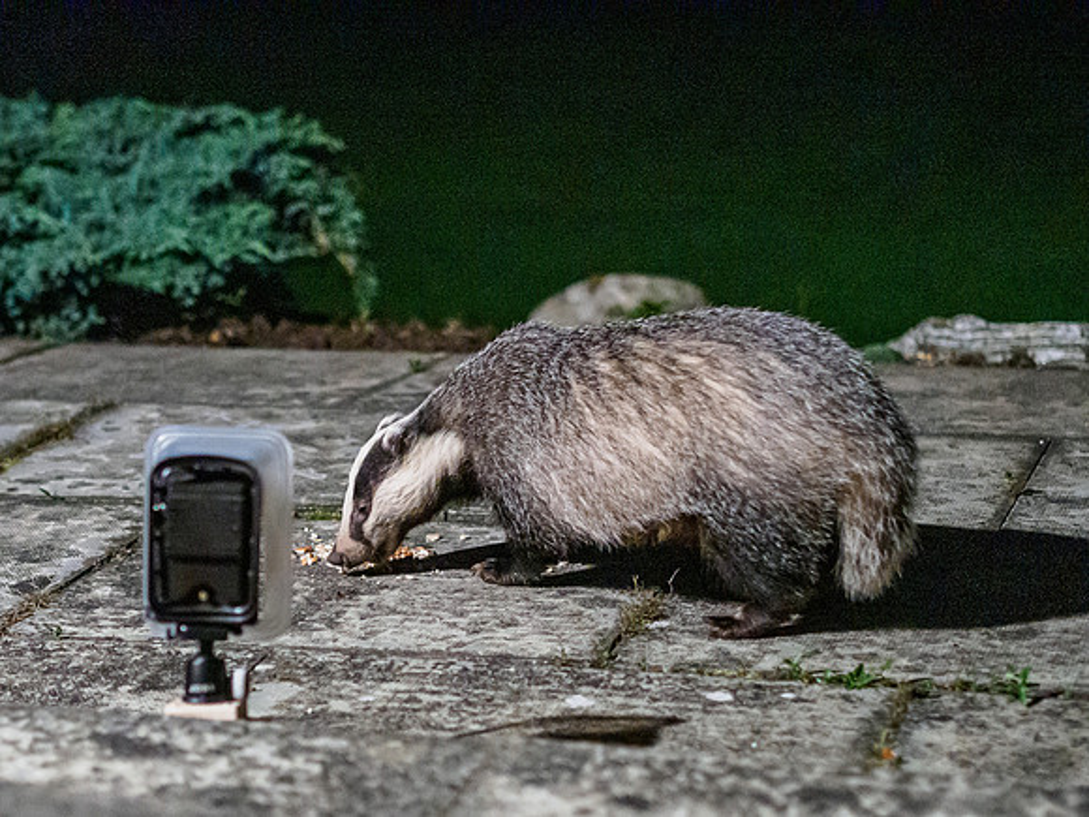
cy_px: 511
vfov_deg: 13.2
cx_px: 408
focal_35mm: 112
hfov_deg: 17.5
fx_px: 3539
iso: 8000
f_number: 1.8
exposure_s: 1/200
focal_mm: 45
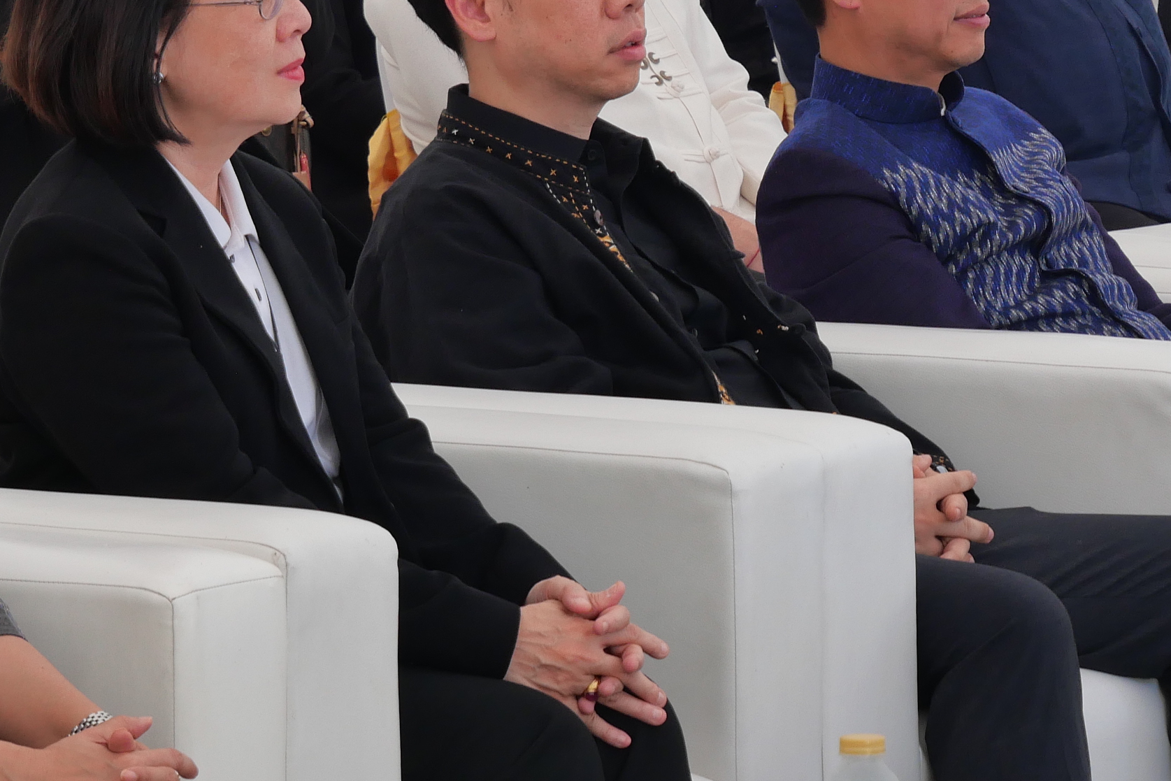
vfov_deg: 5.0
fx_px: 8945
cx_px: 762
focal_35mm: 275
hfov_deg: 7.5
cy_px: 212
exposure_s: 1/80
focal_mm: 60
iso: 250
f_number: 5.6
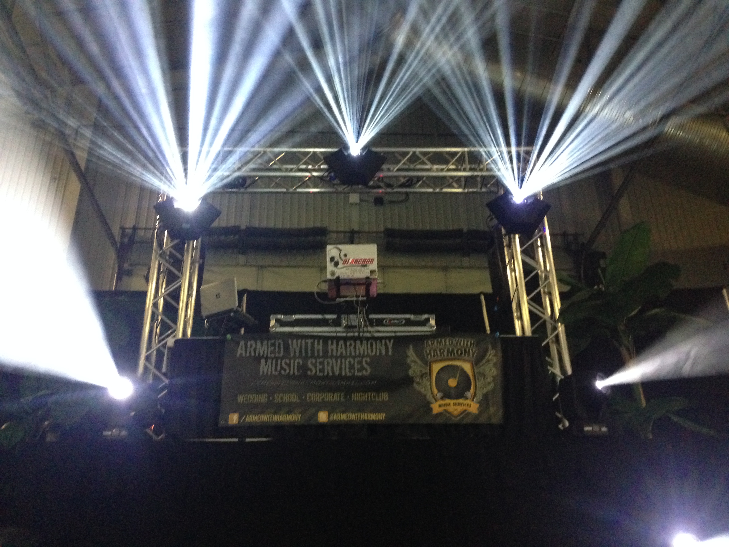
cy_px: 274
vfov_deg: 42.9
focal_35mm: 33
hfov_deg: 55.4
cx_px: 364
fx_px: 695
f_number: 2.4
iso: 500
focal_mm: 4.12
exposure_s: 1/15
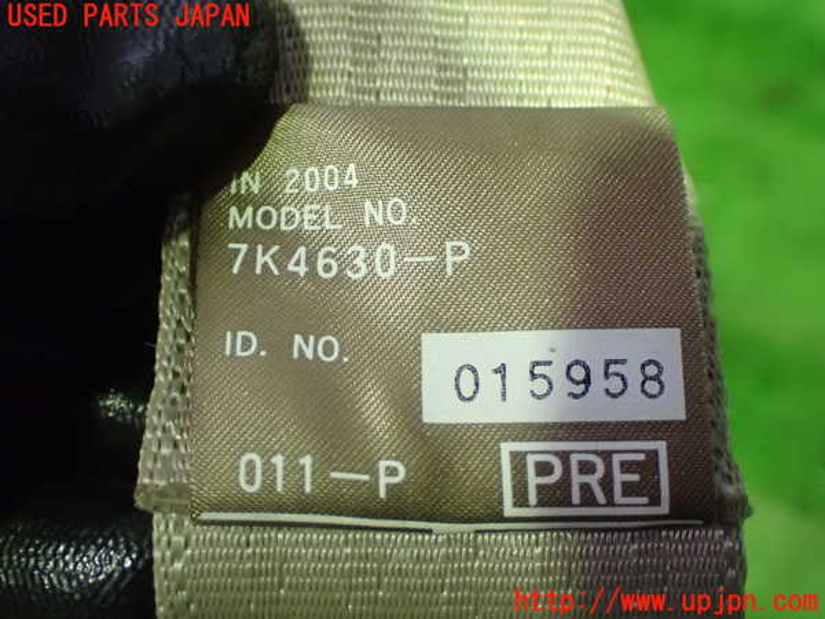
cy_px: 310
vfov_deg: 30.9
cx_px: 412
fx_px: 1120
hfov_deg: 40.4
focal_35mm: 47
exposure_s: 1/40
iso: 1600
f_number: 3.1
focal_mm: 8.4
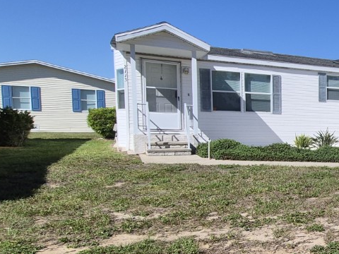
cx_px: 431
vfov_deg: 36.7
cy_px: 146
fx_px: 382
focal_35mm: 39
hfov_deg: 34.9
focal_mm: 1.74
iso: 40
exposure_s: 1/2792
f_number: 2.2
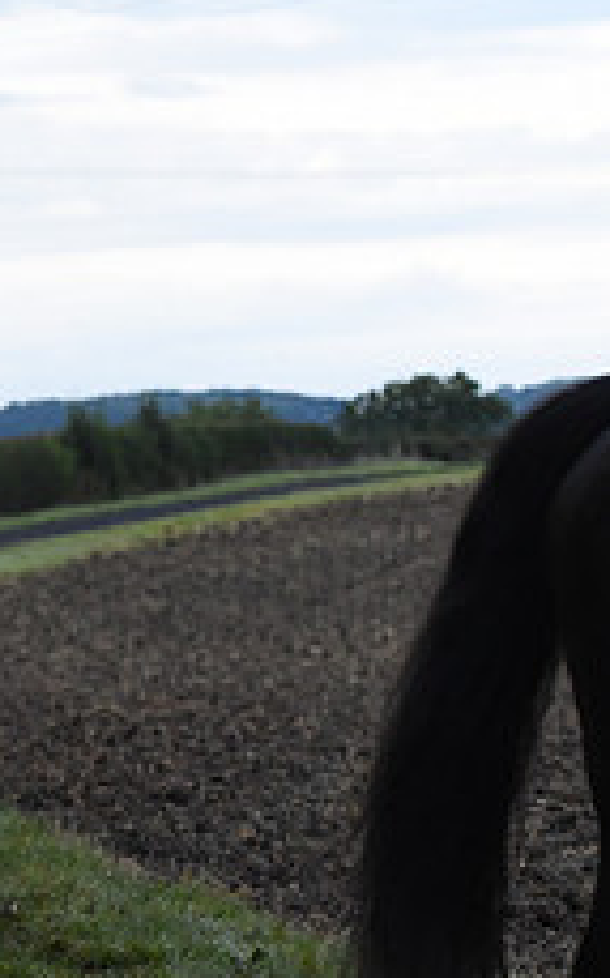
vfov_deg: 8.0
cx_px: -619
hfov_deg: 4.9
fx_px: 7000
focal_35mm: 263
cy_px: 525
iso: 3200
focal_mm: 102
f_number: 5
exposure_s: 1/500
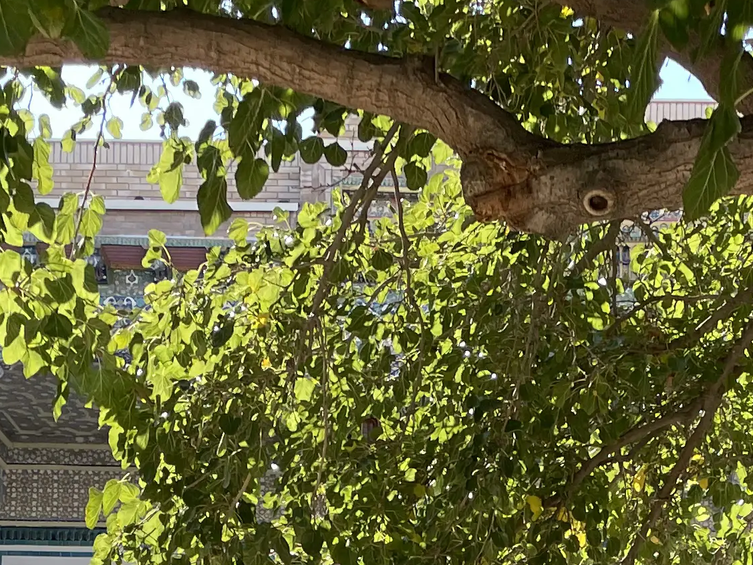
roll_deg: -1.0
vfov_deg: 14.6
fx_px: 2023
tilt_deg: +3.1
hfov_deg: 21.0
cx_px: 504
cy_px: 884
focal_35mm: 93
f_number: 1.6
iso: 32
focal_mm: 4.2
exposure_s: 1/545
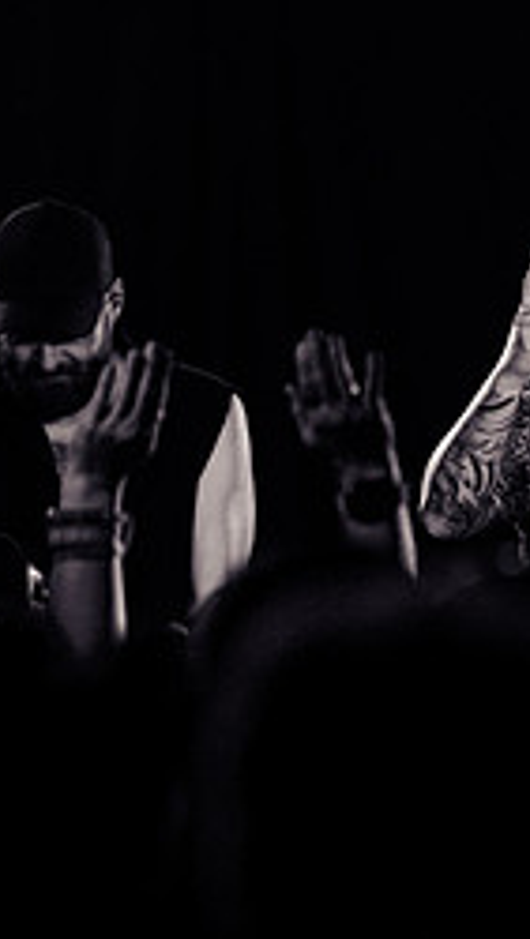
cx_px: 749
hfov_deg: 2.6
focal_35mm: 469
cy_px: 418
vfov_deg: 4.6
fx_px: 11694
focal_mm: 180
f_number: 3.5
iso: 640
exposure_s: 1/250
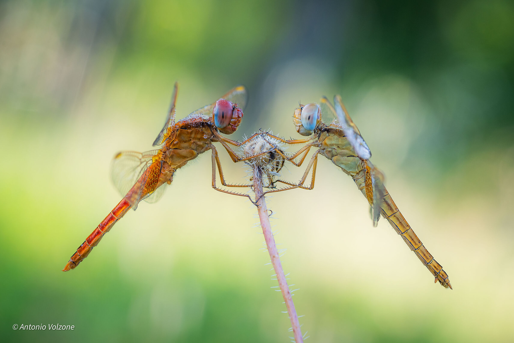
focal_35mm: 135
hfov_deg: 15.2
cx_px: 257
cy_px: 172
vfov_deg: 10.2
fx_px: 1927
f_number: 16
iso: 200
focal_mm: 90
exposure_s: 1/20
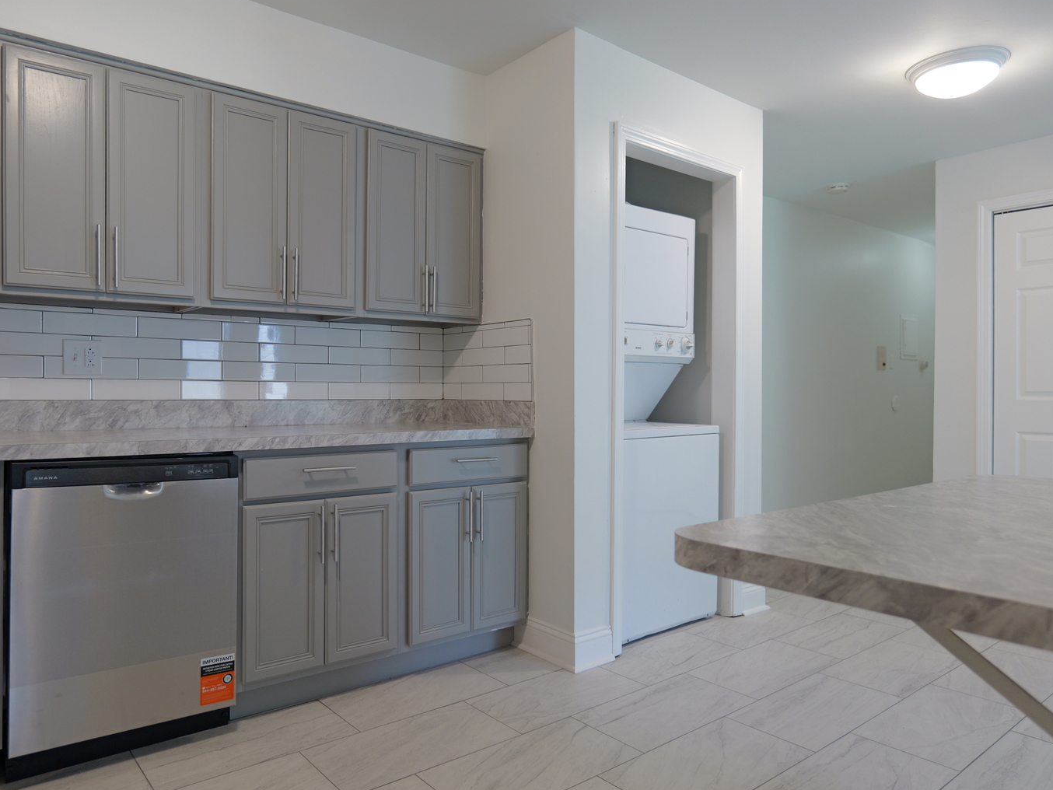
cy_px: 397
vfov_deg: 58.9
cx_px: 454
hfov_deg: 73.5
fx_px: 700
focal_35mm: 23
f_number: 3.5
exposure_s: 1/80
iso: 800
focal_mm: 20
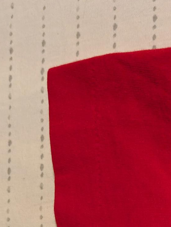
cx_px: 117
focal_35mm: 54
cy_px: 233
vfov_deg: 32.4
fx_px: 356
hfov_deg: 26.8
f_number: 1.89
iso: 432
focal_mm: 5.43
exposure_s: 1/60
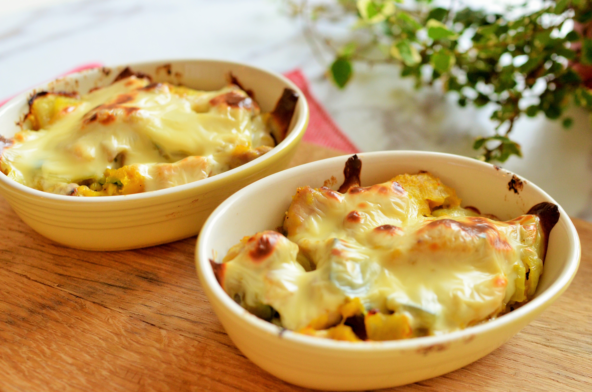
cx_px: 296
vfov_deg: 29.7
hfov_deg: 43.7
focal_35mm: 45
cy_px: 196
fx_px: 738
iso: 1250
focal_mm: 30
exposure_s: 1/50
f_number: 3.5
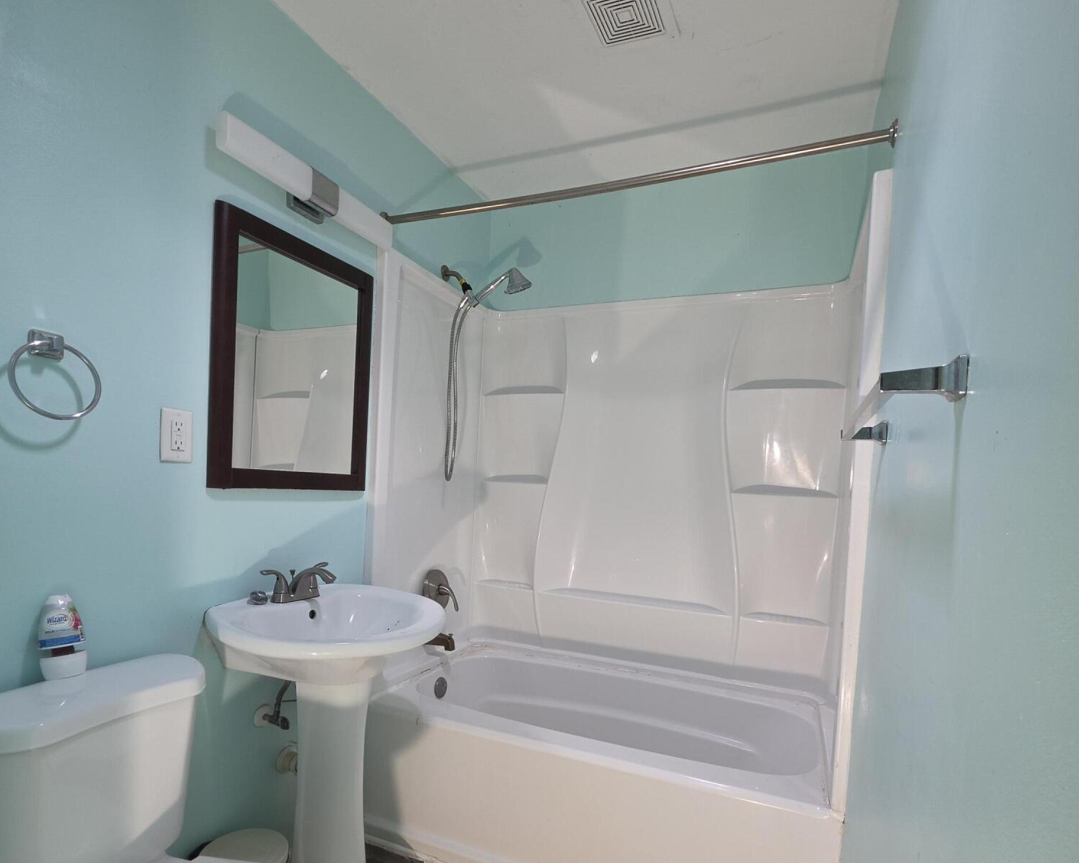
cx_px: 541
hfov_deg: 89.6
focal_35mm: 17
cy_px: 517
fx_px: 543
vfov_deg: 76.1
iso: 50
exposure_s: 1/50
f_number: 1.9
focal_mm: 2.2
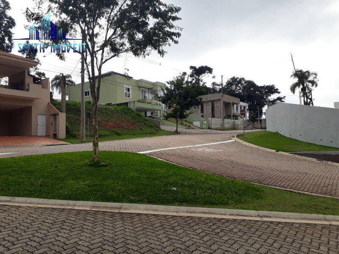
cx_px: 170
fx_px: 264
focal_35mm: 27
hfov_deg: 65.3
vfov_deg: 51.4
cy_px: 127
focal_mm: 3.6
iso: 40
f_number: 1.9
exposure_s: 1/1046
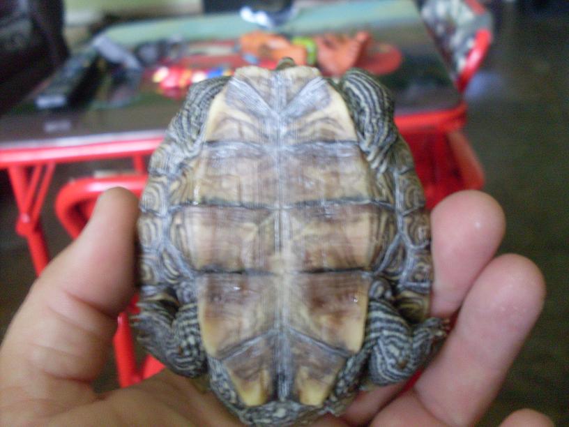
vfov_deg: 37.7
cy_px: 214
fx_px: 625
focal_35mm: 38
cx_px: 284
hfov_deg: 49.0
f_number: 2.8
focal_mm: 6.3
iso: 200
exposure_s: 1/10
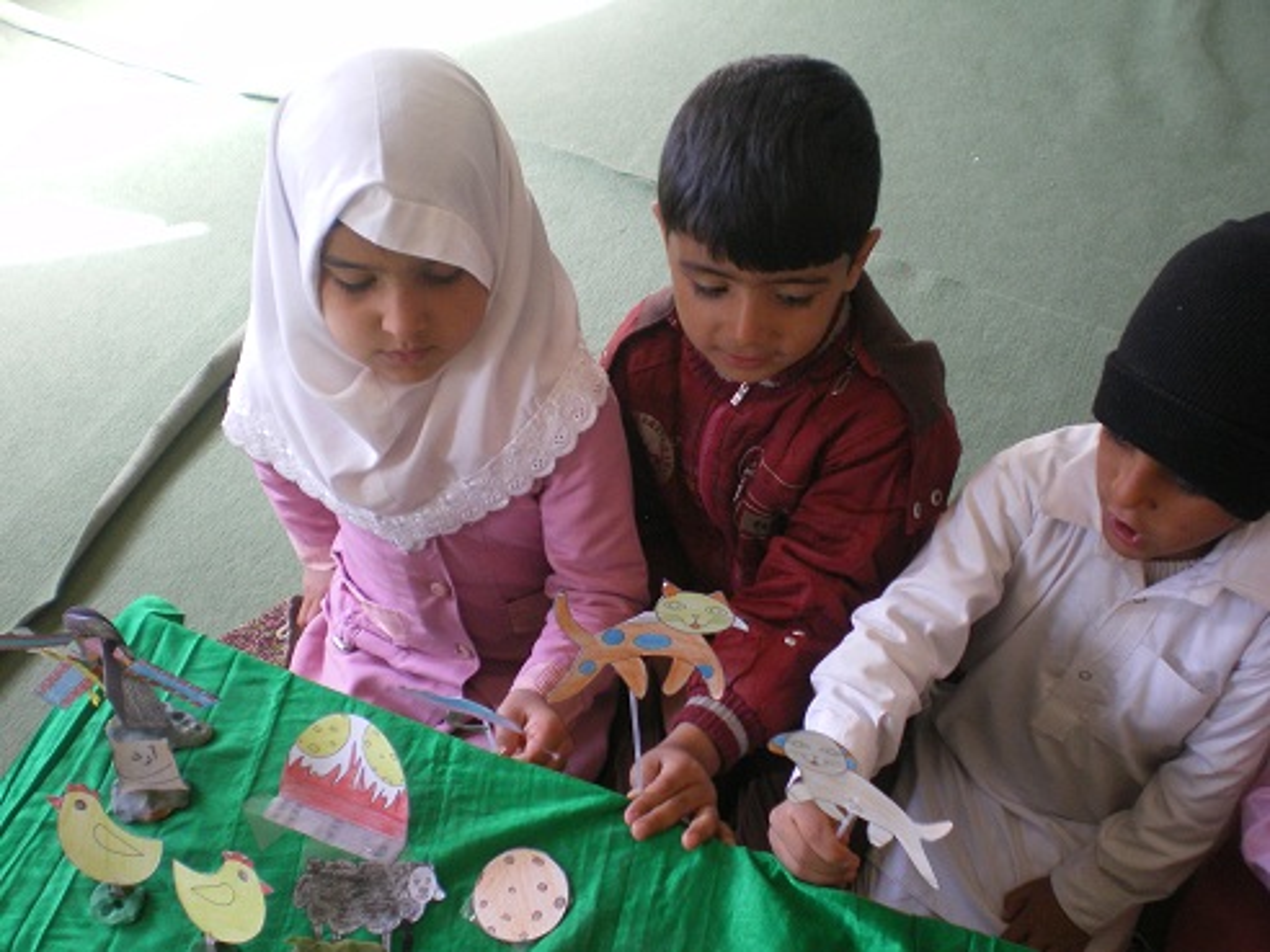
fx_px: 1394
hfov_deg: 49.0
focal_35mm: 38
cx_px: 635
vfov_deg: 37.7
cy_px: 476
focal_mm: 6.3
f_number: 3.1
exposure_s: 1/30
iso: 250
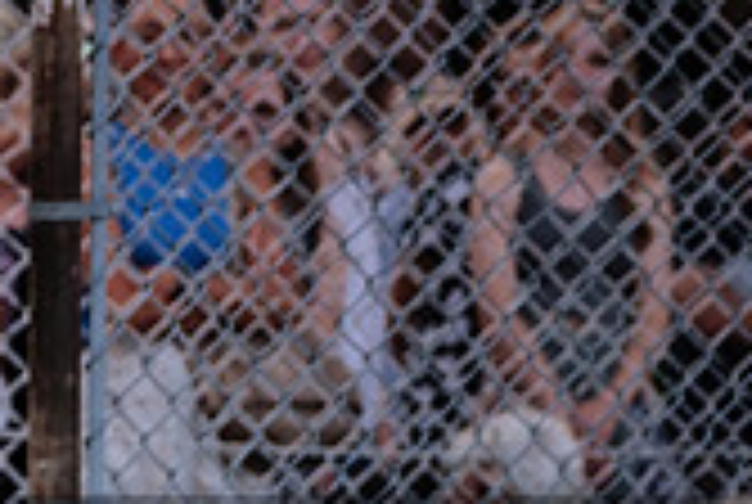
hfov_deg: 5.2
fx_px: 8203
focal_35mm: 392
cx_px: -626
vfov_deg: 3.5
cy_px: 713
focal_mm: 68.7
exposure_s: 1/320
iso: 400
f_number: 2.8
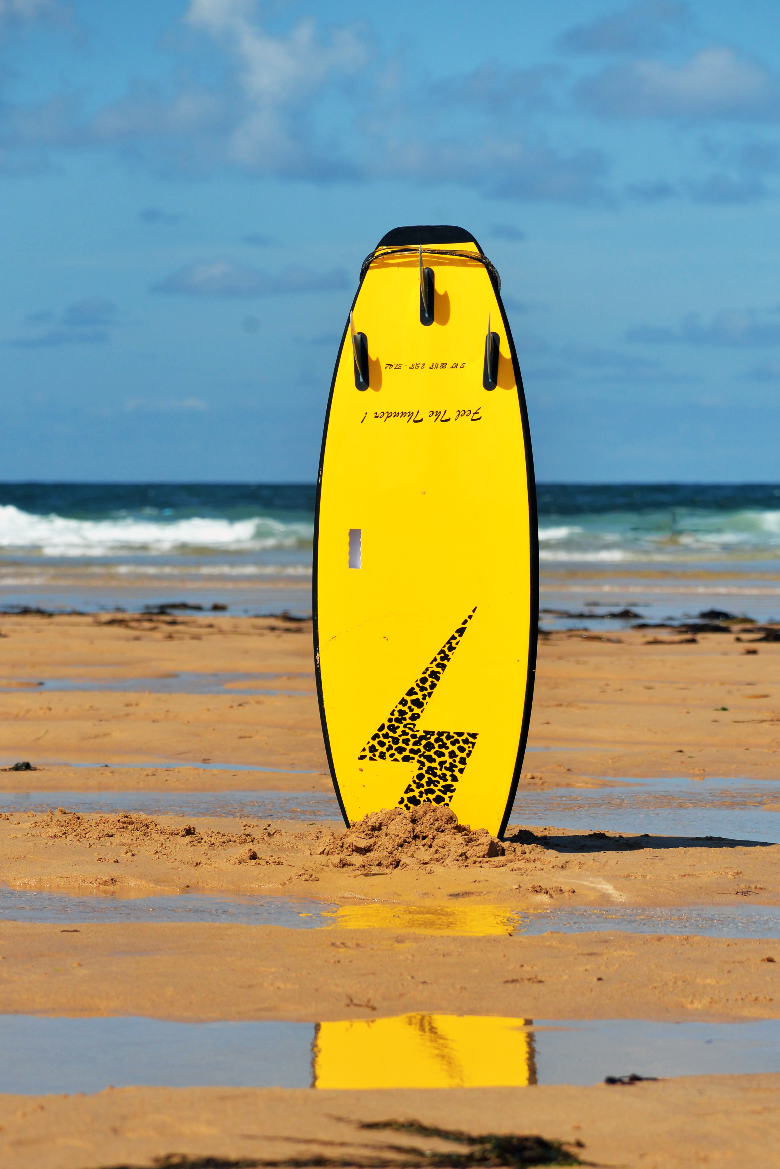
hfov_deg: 8.0
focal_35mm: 172
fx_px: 5585
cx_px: 429
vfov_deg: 11.9
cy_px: 731
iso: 640
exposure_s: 1/1600
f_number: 7.1
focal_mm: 135
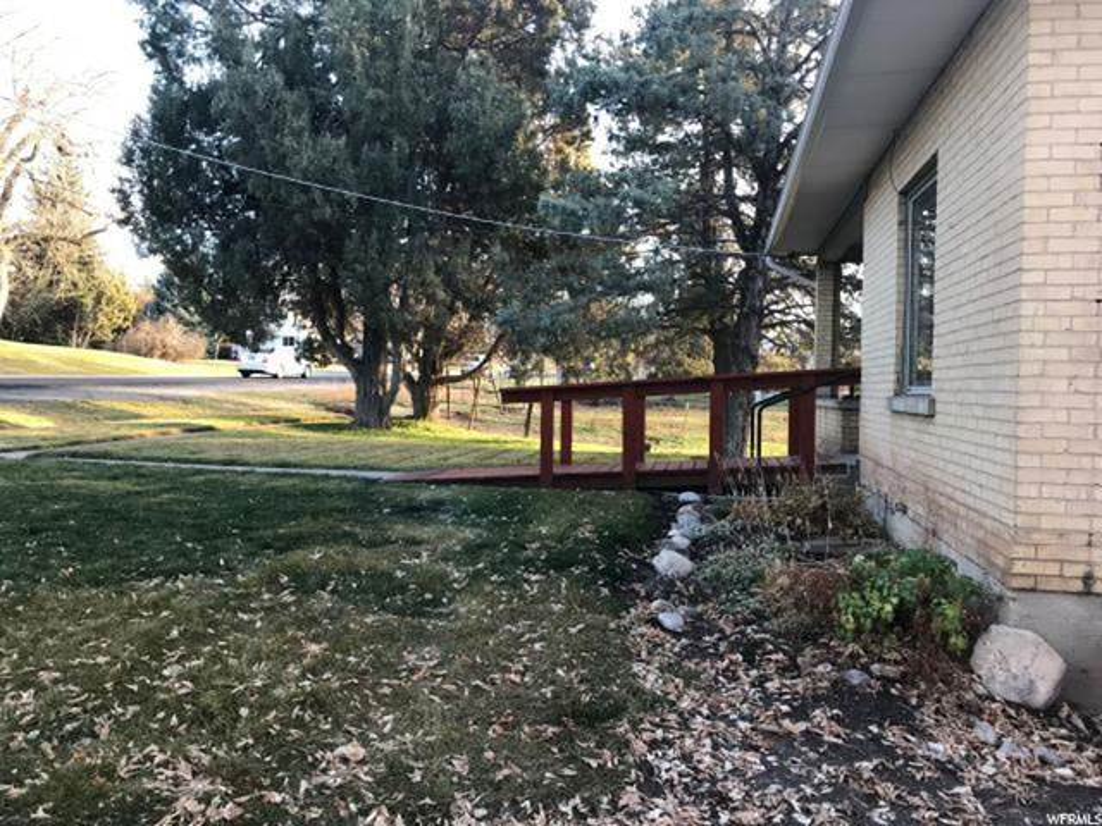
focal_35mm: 28
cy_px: 413
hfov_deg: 63.4
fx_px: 891
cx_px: 551
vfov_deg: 49.7
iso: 40
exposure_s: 1/120
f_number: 1.8
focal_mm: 3.99
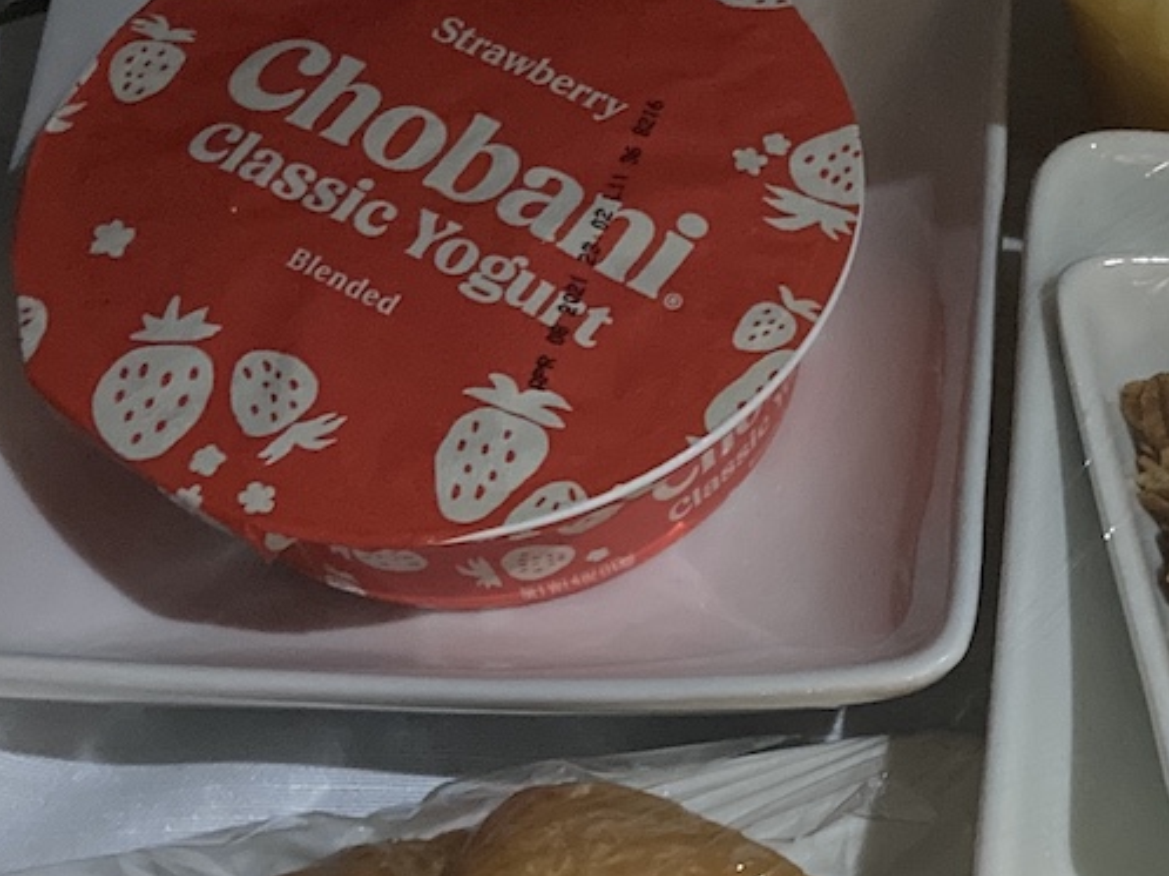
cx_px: 1359
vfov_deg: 16.4
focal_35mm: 90
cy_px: 406
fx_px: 3038
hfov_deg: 20.5
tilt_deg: -54.9
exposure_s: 1/21
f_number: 1.8
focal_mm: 3.99
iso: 640
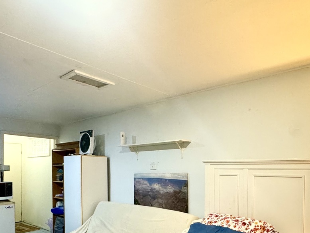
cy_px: 176
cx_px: 197
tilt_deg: -0.9
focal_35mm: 27
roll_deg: +0.2
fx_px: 242
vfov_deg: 49.2
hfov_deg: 64.2
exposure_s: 1/50
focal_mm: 2.22
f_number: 2.2
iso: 400
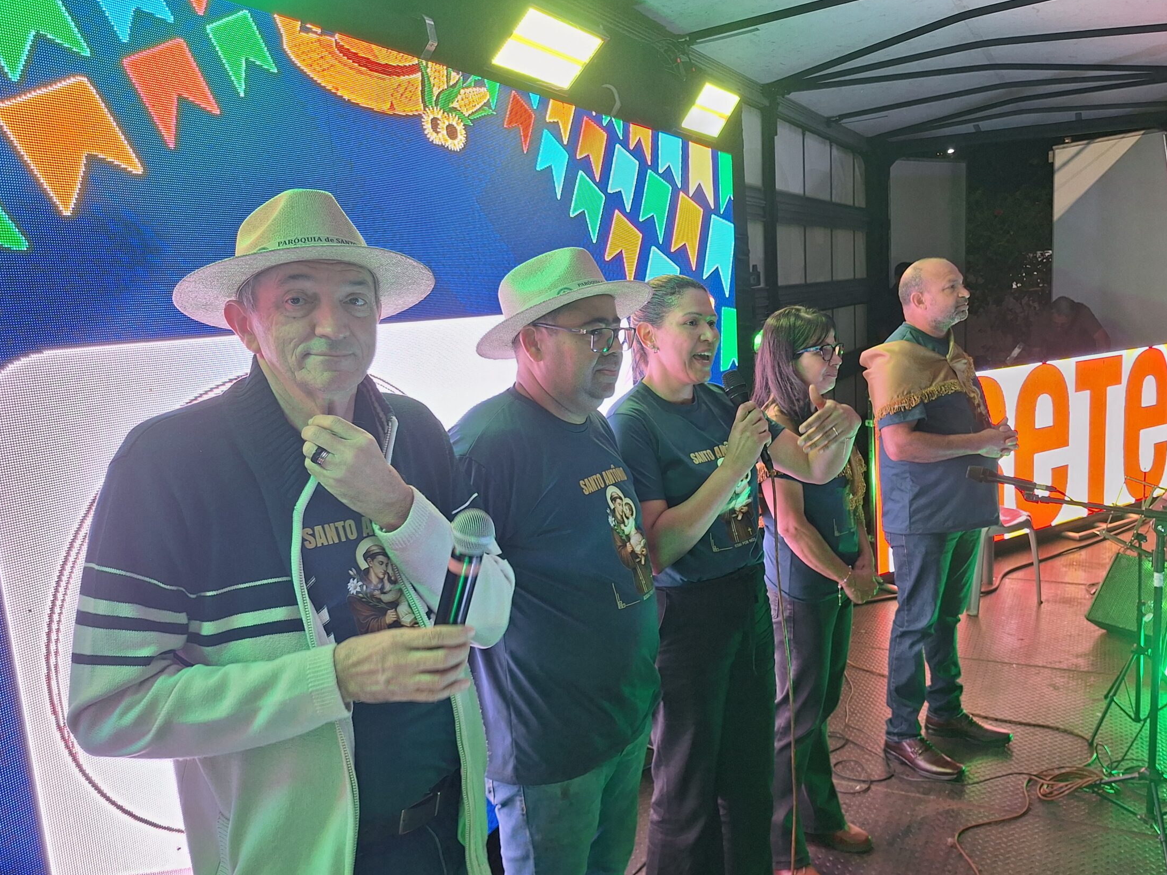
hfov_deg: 65.0
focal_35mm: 27
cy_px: 465
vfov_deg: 51.3
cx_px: 674
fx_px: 910
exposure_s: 1/40
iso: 50
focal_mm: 5.54
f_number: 1.8
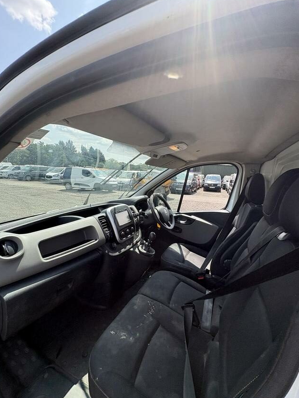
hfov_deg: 81.7
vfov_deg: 98.1
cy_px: 207
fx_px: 173
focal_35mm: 15
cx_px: 155
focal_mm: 2.22
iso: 64
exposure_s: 1/687
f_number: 2.2
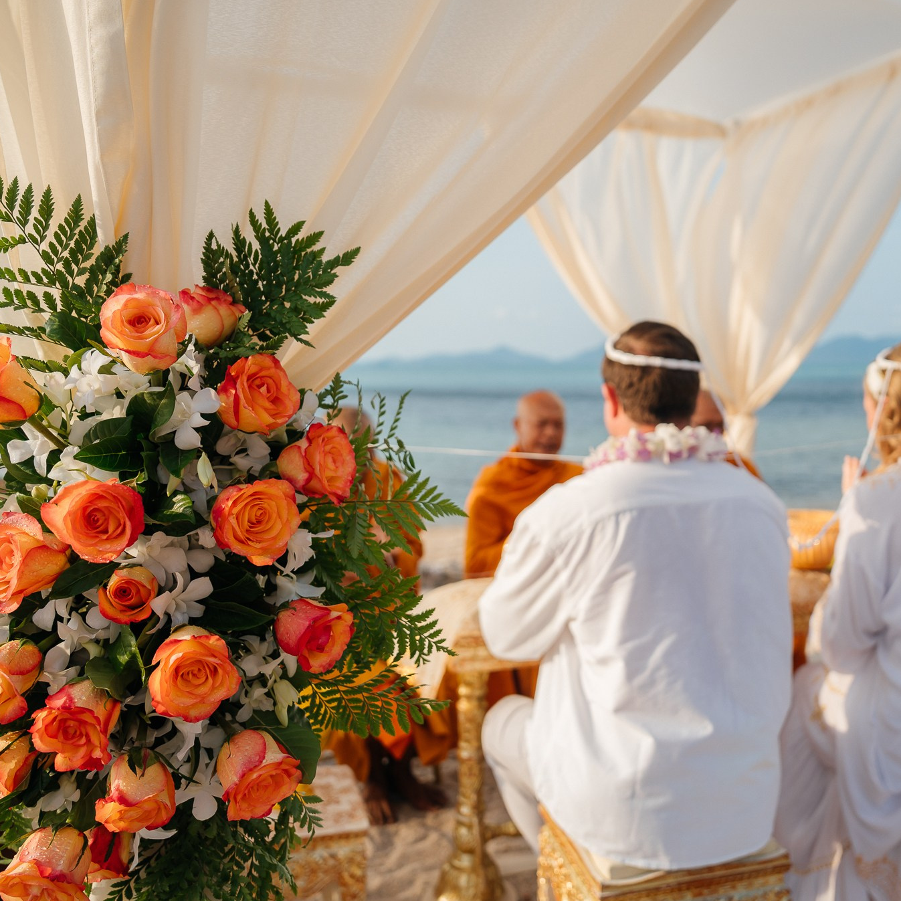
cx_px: 563
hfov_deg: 52.0
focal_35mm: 31
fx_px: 913
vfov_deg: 52.5
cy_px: 450
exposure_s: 1/500
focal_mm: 24
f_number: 2.8
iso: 100
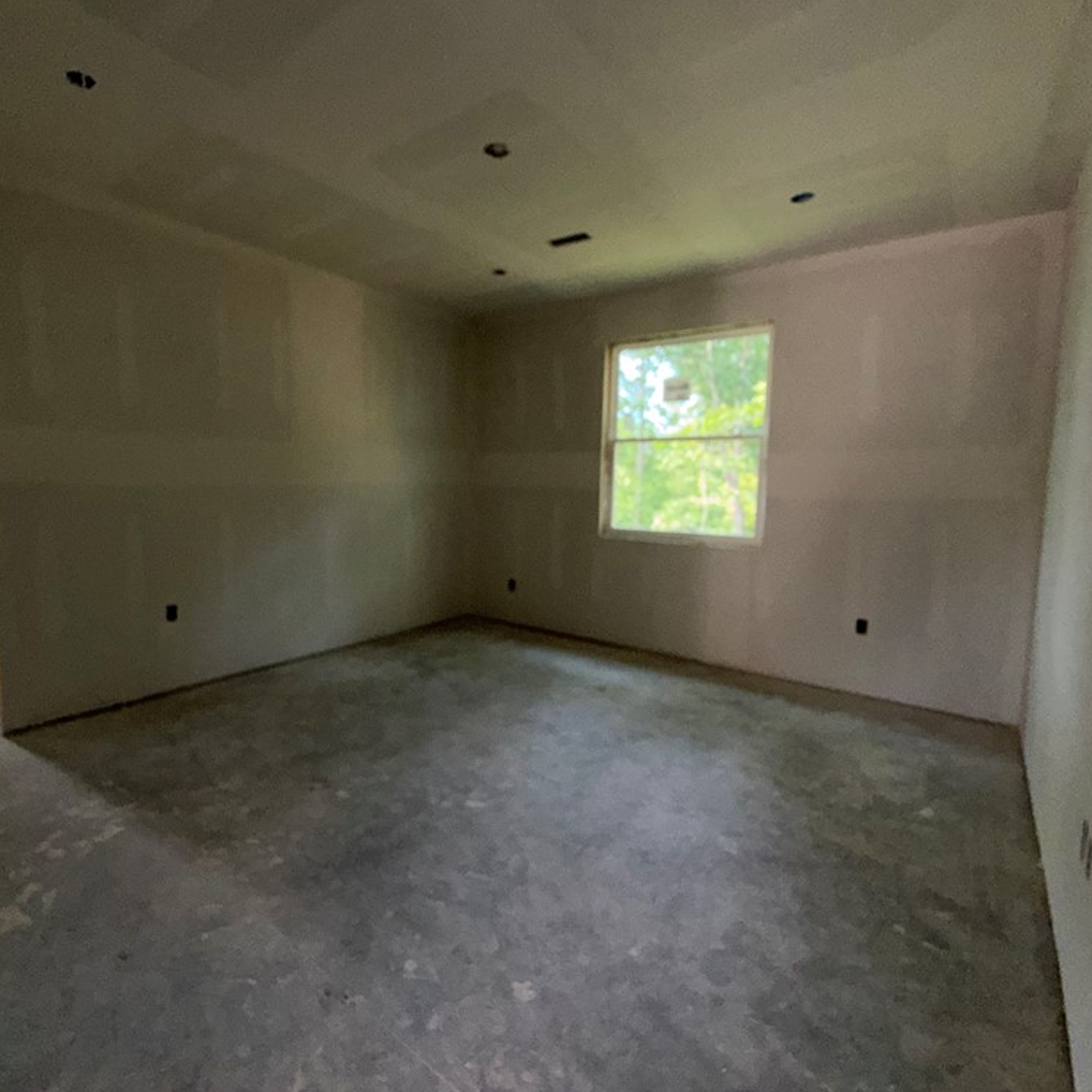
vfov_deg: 84.0
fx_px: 607
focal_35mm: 17
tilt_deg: -5.6
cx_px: 481
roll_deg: -0.7
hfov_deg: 83.6
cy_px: 532
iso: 160
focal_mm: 2.22
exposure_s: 1/115
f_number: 2.2
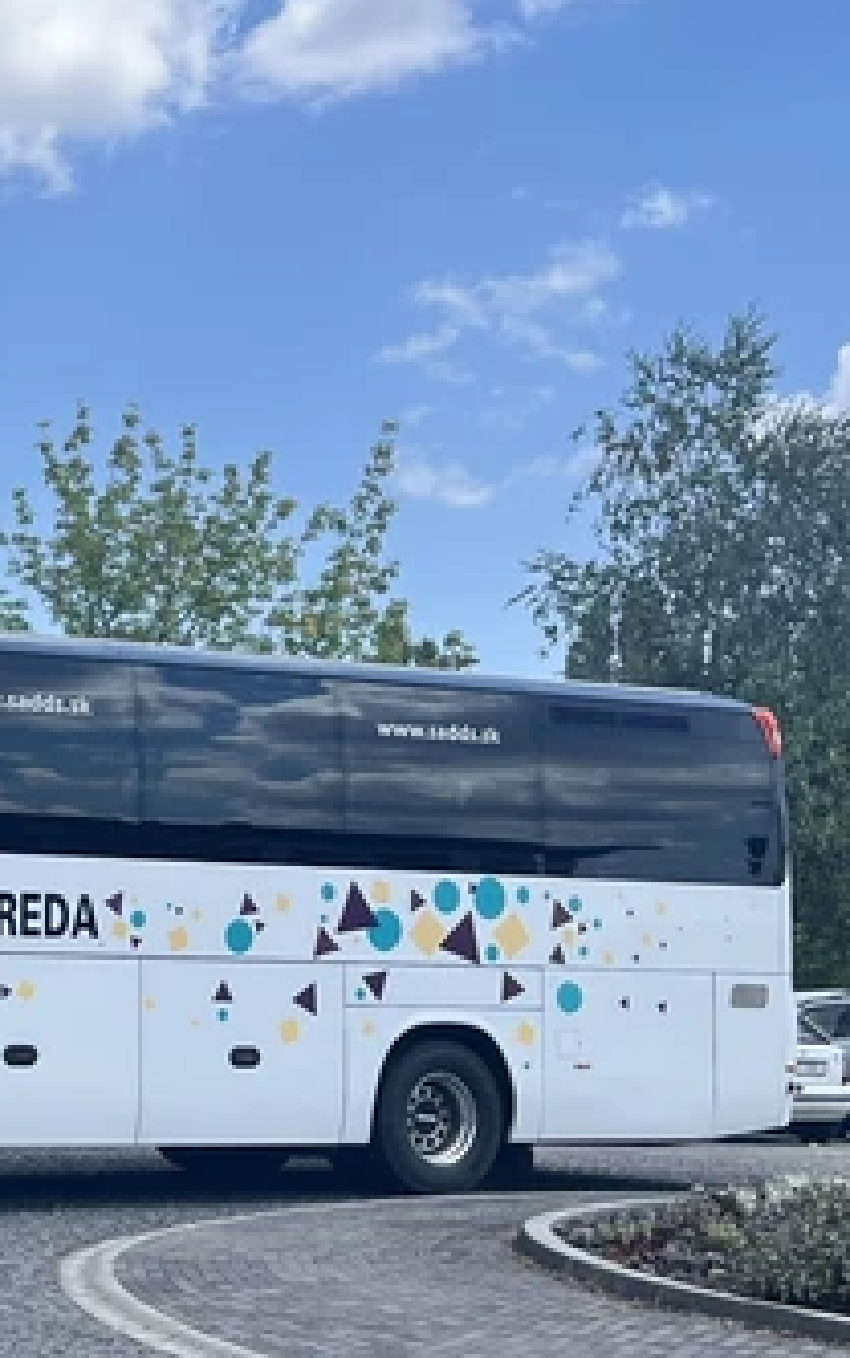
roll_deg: -1.5
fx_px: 2444
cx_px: -480
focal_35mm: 66
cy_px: 915
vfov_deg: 30.8
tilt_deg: +2.9
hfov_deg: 17.4
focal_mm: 5.1
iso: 50
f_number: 1.6
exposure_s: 1/2755
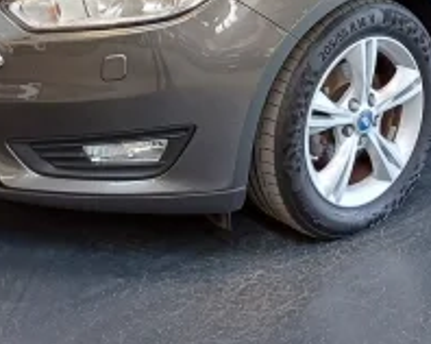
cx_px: 248
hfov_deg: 24.1
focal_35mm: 79
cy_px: -161
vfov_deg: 17.5
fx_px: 1007
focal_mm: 4.65
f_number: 1.8
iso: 200
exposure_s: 1/50
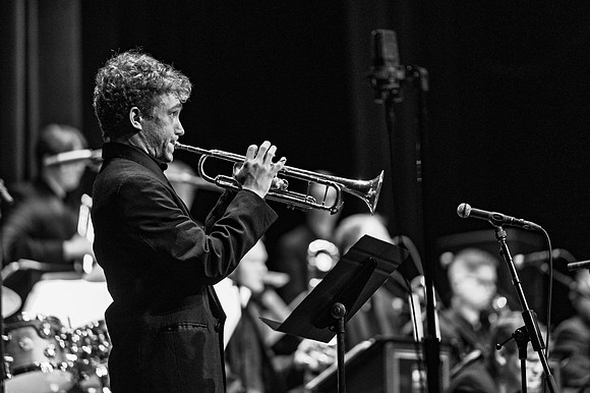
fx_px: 3300
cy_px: 196
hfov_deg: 10.2
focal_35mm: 201
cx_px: 295
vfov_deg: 6.8
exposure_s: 1/320
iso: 6400
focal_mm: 200
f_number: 2.8
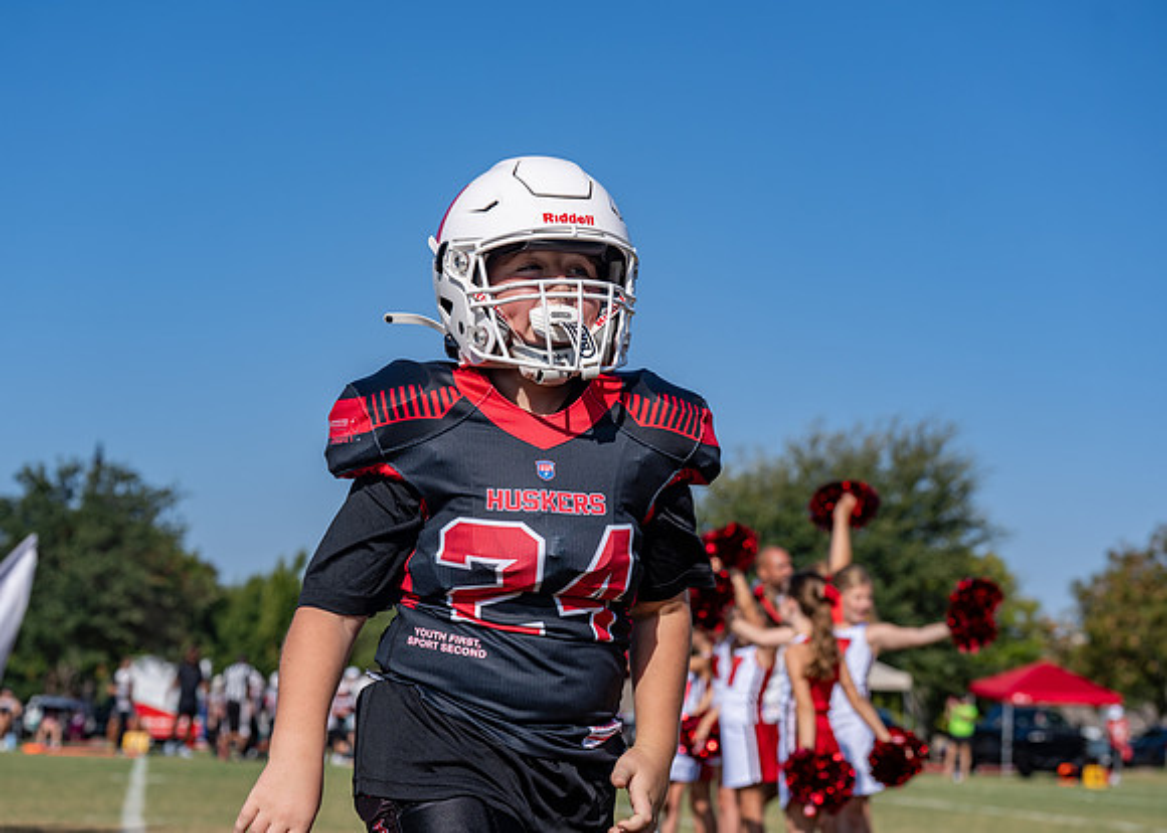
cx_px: 551
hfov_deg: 26.0
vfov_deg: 18.7
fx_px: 2526
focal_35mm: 76
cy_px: 417
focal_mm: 70
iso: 100
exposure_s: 1/1250
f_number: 5
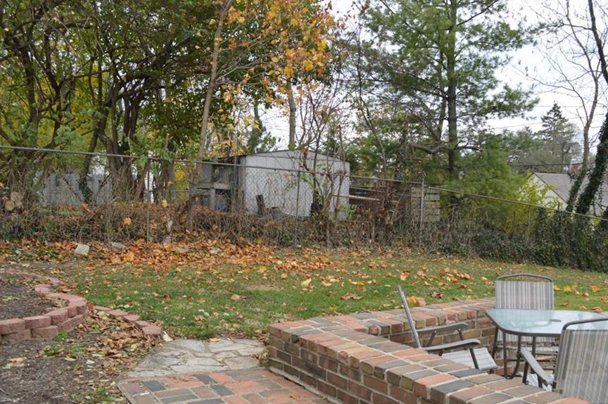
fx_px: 540
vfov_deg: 40.9
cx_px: 327
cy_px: 234
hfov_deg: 58.7
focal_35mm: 32
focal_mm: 18
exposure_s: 1/125
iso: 125
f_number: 5.6
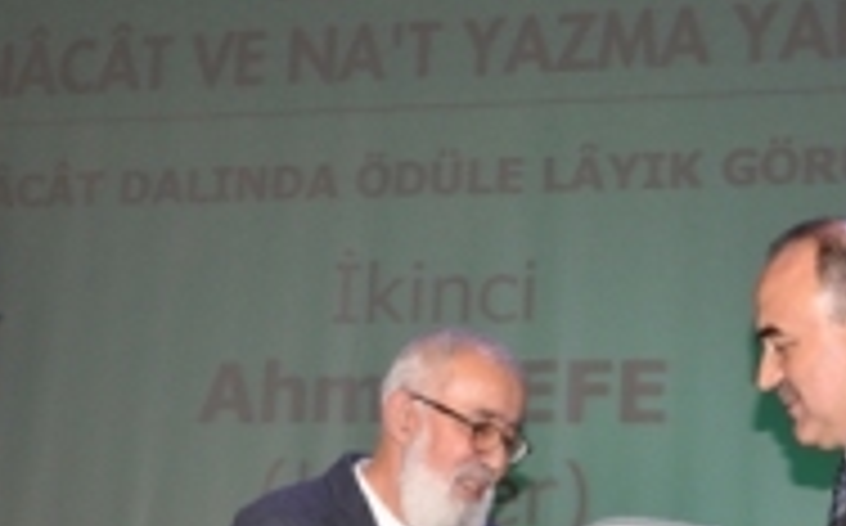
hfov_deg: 22.8
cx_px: 454
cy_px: 468
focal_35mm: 91
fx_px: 2101
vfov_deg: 14.2
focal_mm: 25
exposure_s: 1/60
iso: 500
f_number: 4
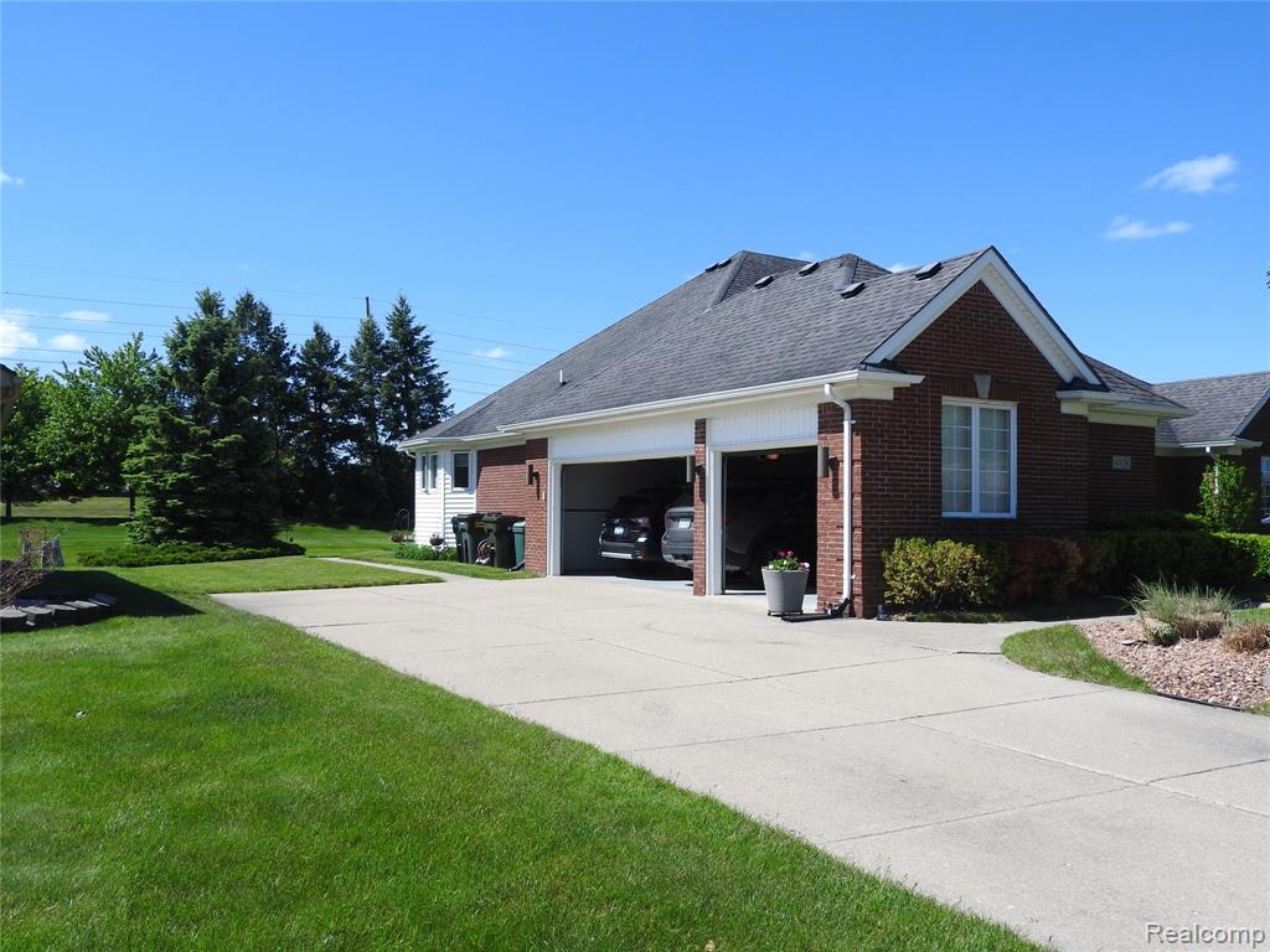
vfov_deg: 46.8
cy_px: 476
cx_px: 635
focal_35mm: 30
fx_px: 1101
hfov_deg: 60.0
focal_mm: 5.4
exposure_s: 1/1000
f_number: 3.5
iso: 100
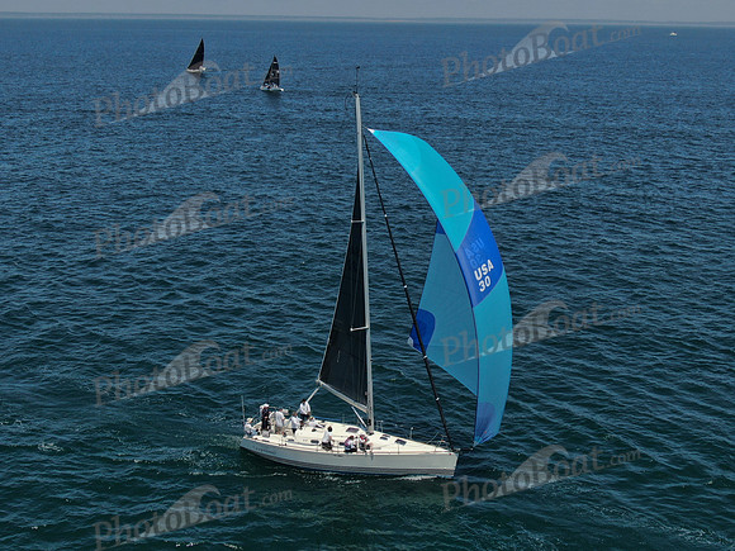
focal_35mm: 48
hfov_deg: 39.7
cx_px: 368
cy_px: 276
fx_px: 1019
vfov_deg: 30.3
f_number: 3.8
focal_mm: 8.6
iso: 100
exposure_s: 1/1600
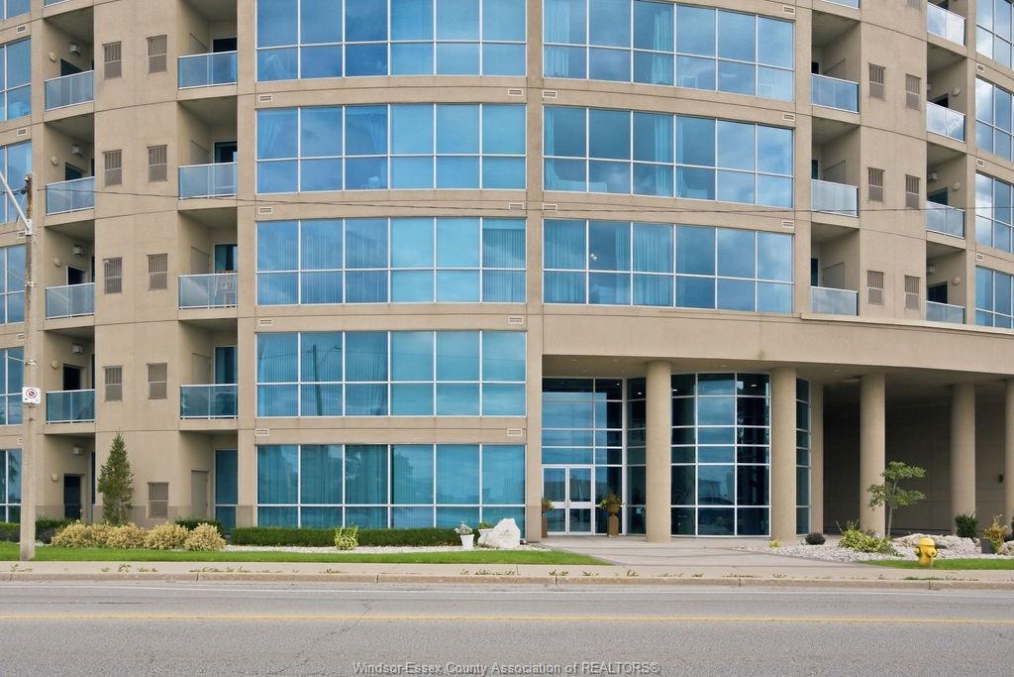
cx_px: 507
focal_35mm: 27
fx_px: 761
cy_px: 338
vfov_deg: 47.9
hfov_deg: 67.4
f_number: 8
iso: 400
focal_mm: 18
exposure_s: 1/640
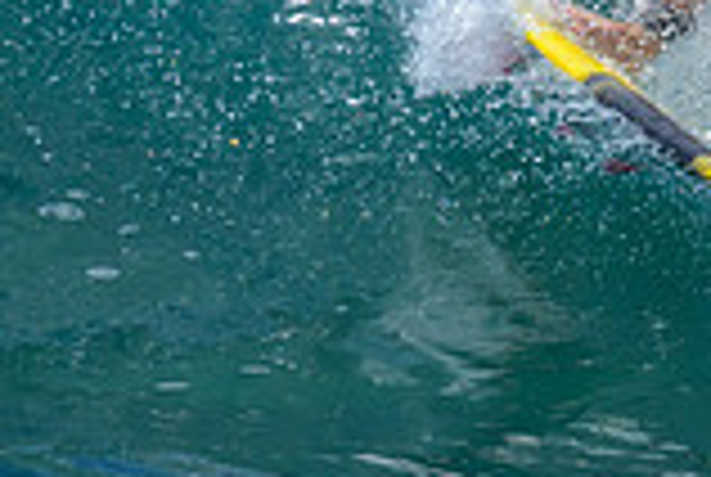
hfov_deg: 0.6
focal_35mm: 3670
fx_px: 72618
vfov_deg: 0.4
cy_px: -3
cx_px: 1176
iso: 400
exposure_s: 1/2500
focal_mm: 800
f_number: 6.3
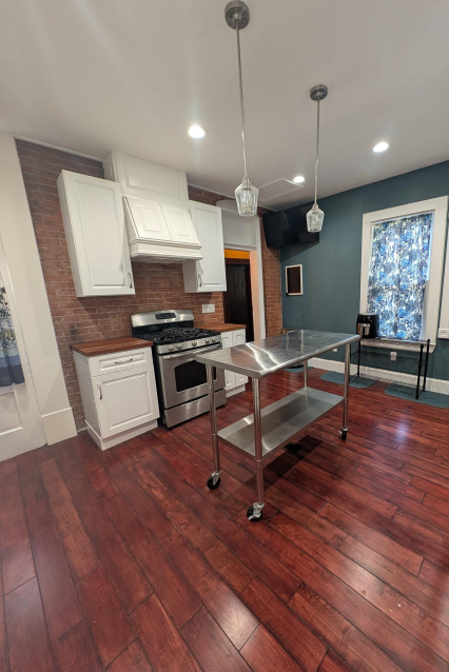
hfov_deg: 84.7
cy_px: 340
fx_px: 243
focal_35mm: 13
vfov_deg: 108.3
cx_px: 262
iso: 173
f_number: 1.95
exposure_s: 1/60
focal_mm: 2.23
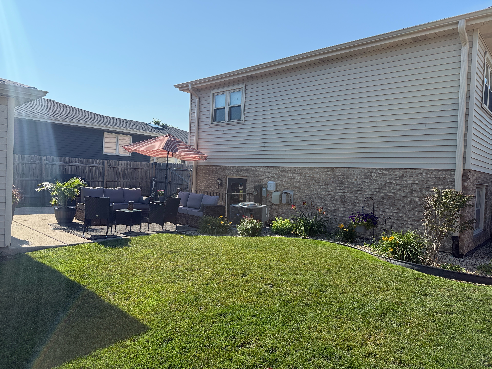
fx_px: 341
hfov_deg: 71.6
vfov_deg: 56.8
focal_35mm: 24
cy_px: 184
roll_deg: -2.1
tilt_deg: -0.4
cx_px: 246
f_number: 1.78
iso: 100
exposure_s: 1/4405
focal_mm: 6.76
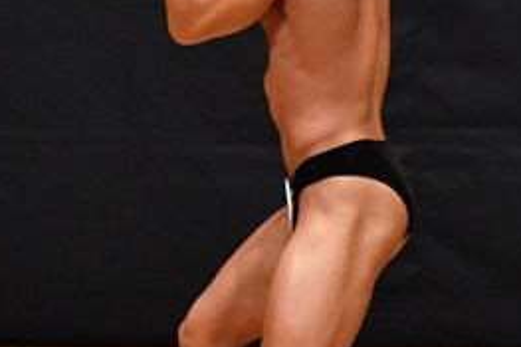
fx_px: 12785
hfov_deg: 2.3
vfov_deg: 1.6
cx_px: 175
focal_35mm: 884
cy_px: 113
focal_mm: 200
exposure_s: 1/400
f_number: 5.6
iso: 6400
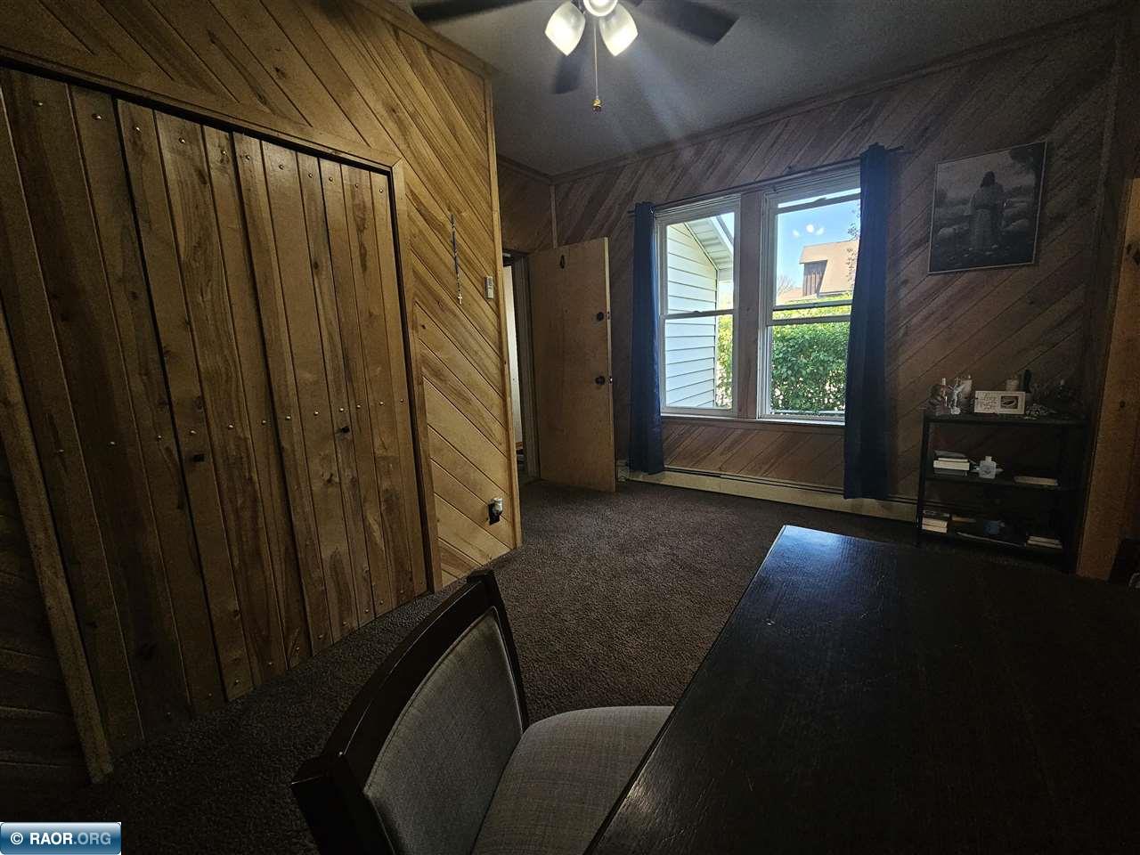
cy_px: 428
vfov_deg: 89.9
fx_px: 428
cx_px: 570
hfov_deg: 106.2
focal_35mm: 13
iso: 100
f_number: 2.2
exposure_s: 1/120
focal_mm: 2.2
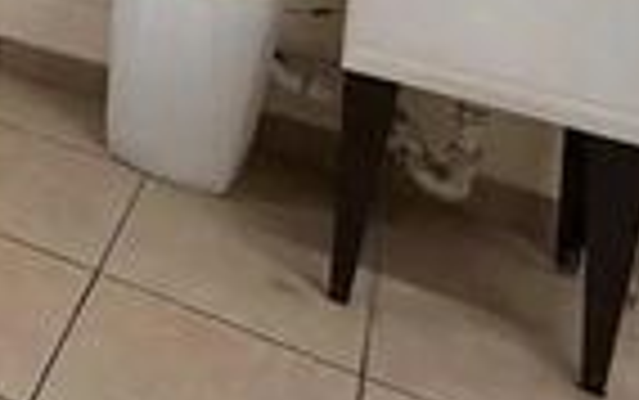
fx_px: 1168
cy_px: -265
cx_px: -328
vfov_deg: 16.9
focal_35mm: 67
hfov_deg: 23.9
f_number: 2.2
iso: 250
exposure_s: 1/120
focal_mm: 2.22
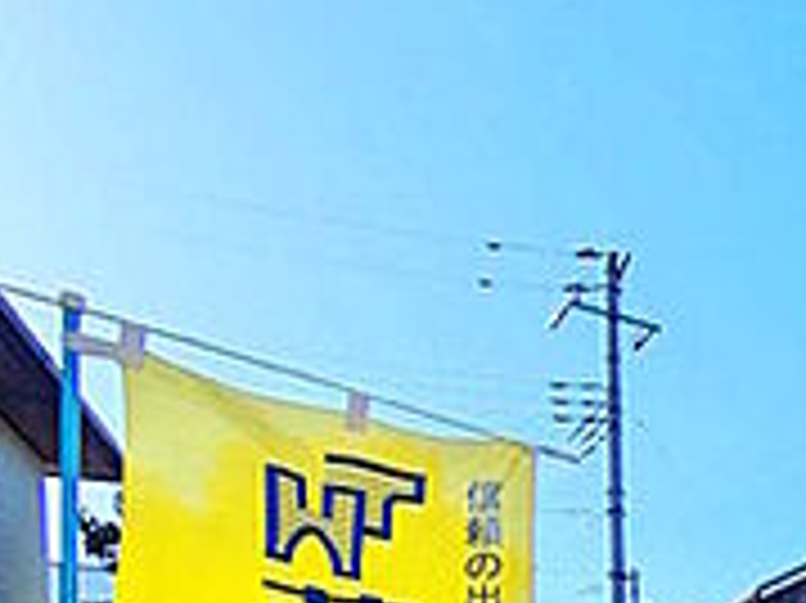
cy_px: 810
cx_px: 1243
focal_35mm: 47
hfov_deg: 26.9
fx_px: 1094
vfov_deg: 25.8
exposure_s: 1/2092
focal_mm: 1.83
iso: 49
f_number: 2.2
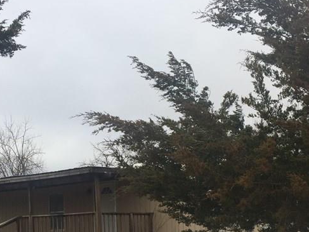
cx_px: 124
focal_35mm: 61
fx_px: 544
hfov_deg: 31.6
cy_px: 207
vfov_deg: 23.4
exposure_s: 1/1068
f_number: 2.2
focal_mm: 4.15
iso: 32
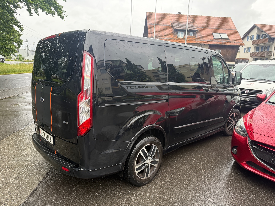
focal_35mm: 24
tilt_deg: -11.1
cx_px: 138
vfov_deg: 56.8
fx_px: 191
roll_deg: -3.1
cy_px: 103
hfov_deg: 71.6
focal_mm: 6.76
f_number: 1.78
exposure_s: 1/230
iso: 100
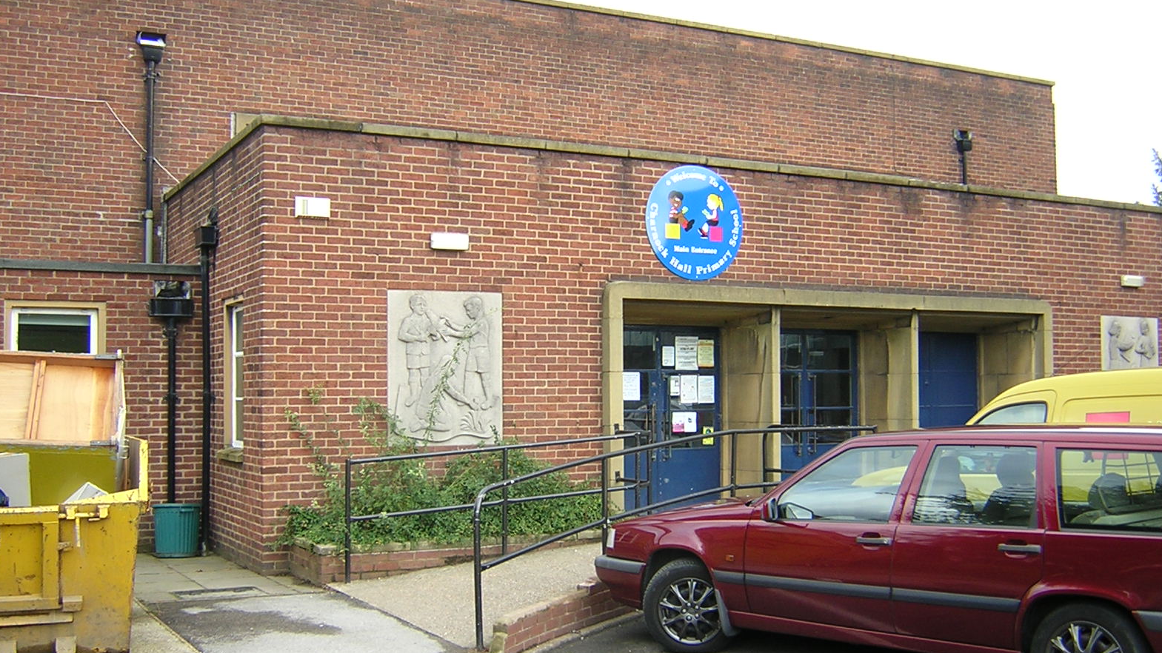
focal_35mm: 40
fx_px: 1232
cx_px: 587
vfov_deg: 29.7
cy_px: 360
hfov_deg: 50.5
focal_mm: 4.7
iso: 100
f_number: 2.6
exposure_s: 1/158
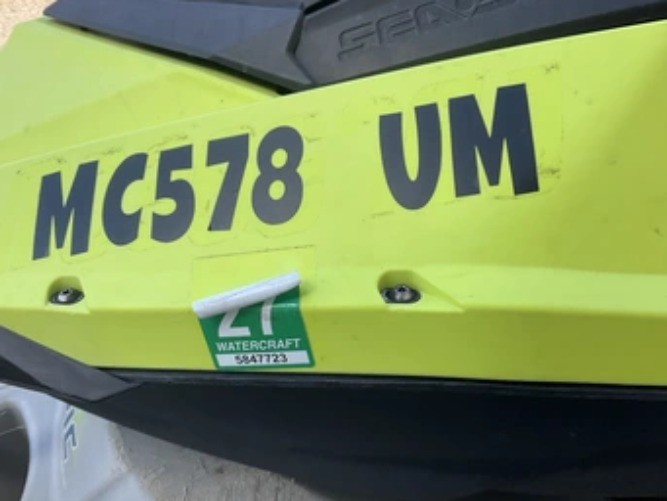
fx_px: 655
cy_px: 258
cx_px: 295
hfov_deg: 53.8
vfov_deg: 41.8
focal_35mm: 34
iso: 25
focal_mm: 3
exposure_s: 1/599
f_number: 1.8
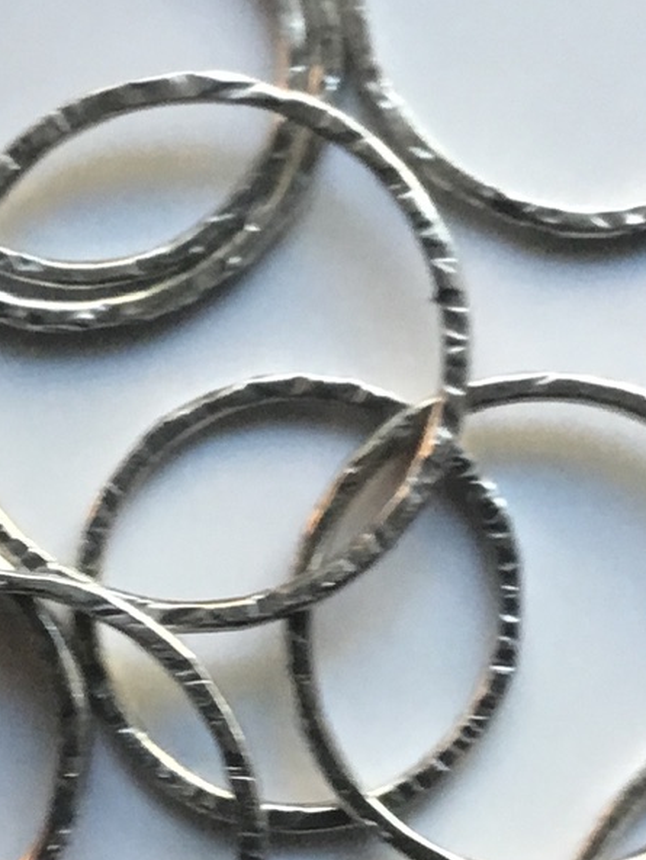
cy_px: 621
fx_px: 2661
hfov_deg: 13.8
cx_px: 289
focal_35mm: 107
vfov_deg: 18.3
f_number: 2.4
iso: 80
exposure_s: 1/30
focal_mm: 3.3
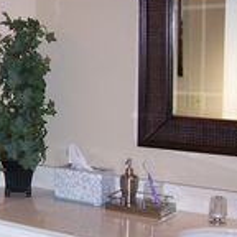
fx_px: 666
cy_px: 123
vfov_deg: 20.2
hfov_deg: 19.3
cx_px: -28
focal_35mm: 86
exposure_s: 1/60
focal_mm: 6.3
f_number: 2.8
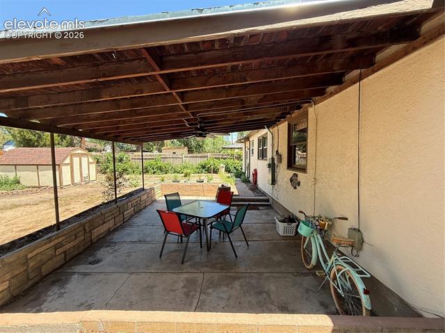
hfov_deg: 102.1
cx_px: 222
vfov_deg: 85.6
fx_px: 180
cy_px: 166
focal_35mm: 14
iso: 50
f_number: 2.2
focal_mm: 2.22
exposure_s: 1/381
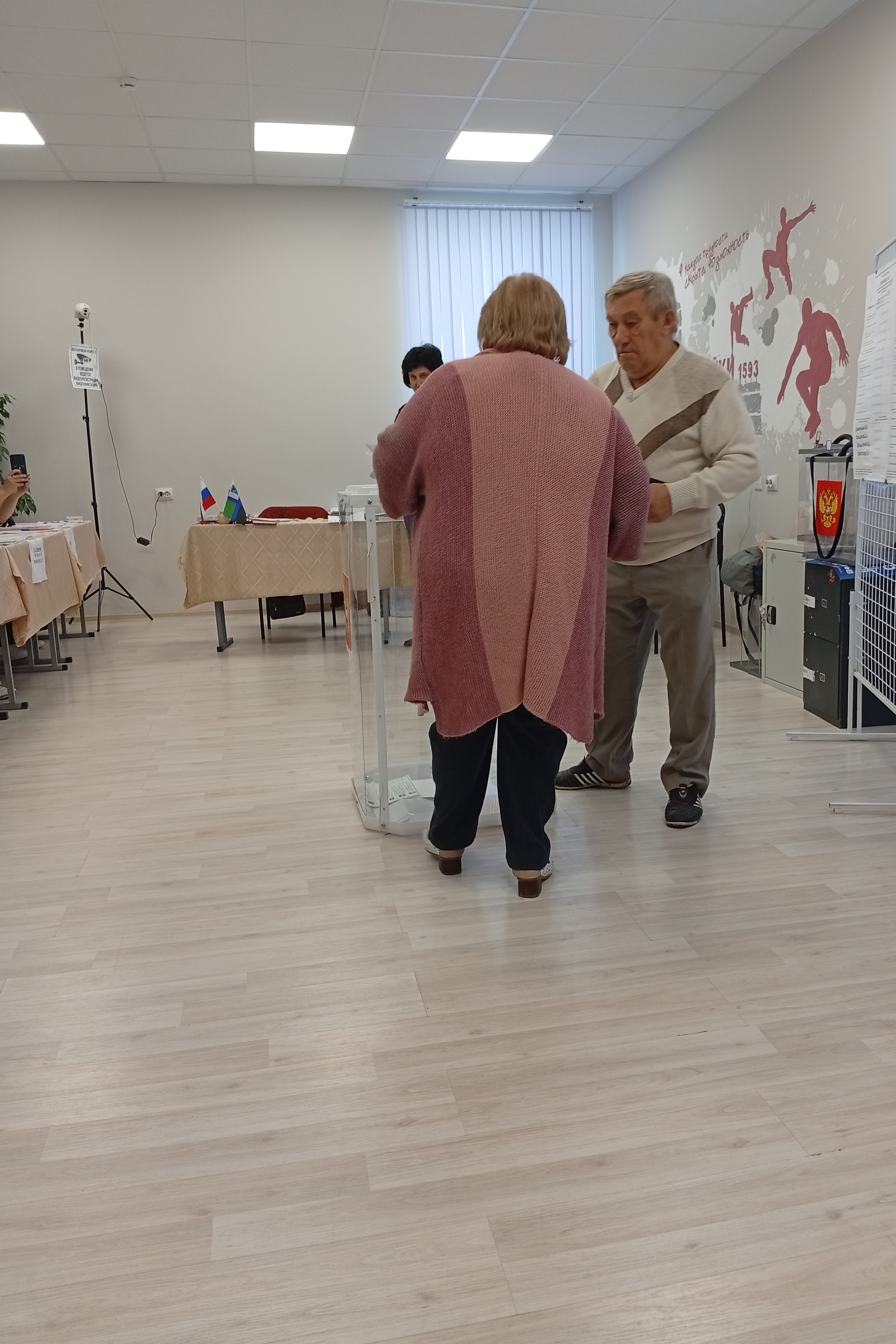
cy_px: 665
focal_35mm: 29
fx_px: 1082
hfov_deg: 44.8
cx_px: 516
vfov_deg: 63.7
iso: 179
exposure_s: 1/50
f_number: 1.8
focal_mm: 3.98
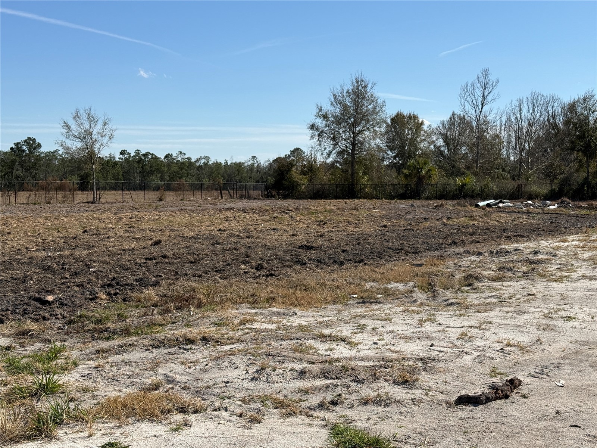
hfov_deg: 39.7
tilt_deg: -1.9
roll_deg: -0.2
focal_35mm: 48
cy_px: 224
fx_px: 828
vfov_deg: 30.3
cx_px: 298
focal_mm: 6.76
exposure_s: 1/6024
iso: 64
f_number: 1.78
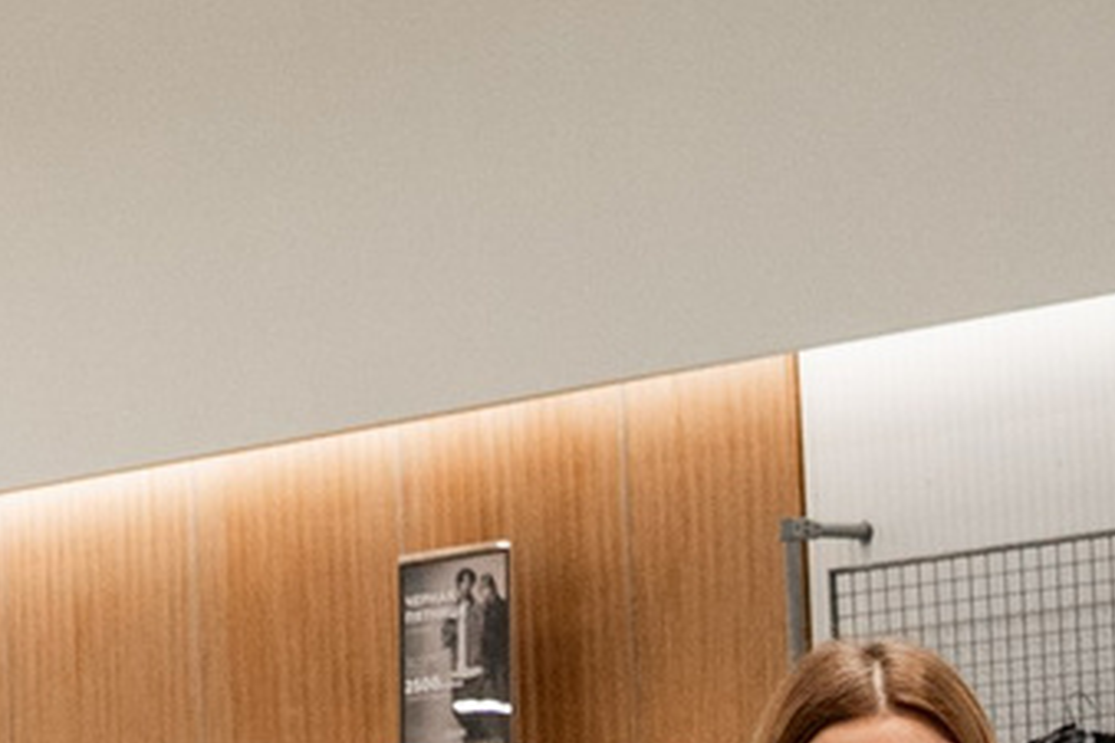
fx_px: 6782
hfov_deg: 7.7
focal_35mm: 219
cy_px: 848
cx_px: -2648
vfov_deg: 6.2
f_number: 4
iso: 1250
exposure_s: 1/320
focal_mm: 28
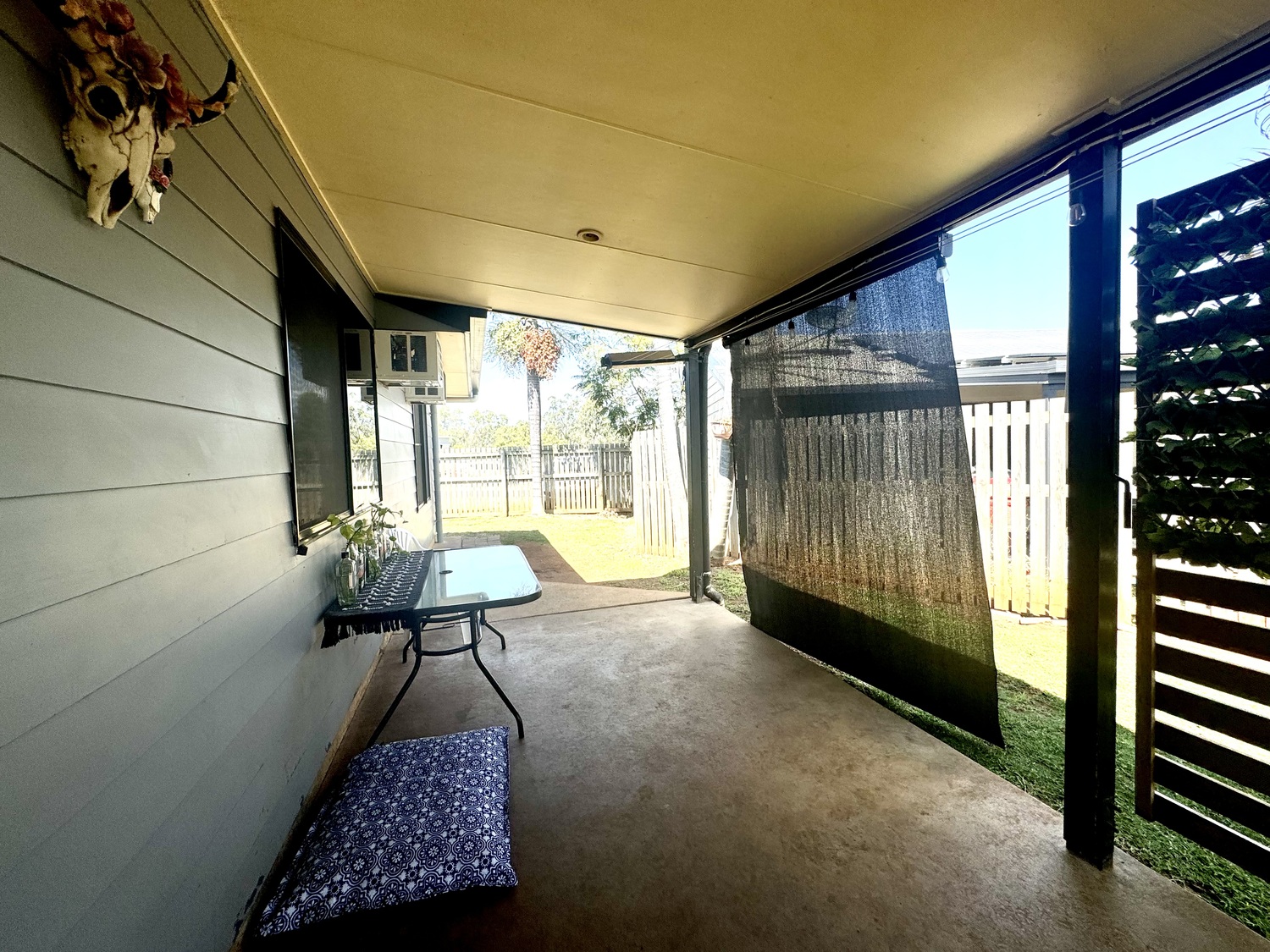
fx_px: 514
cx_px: 635
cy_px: 476
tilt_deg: -1.8
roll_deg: +2.7
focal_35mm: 14
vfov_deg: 85.7
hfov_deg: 102.1
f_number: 2.2
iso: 40
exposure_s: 1/541
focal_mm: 2.22
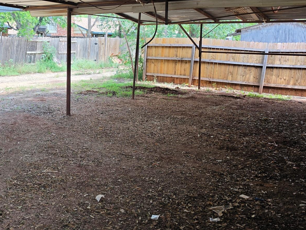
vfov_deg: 35.5
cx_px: 81
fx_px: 354
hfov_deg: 45.4
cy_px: 74
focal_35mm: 40
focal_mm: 6.5
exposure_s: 1/359
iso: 20
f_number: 1.4
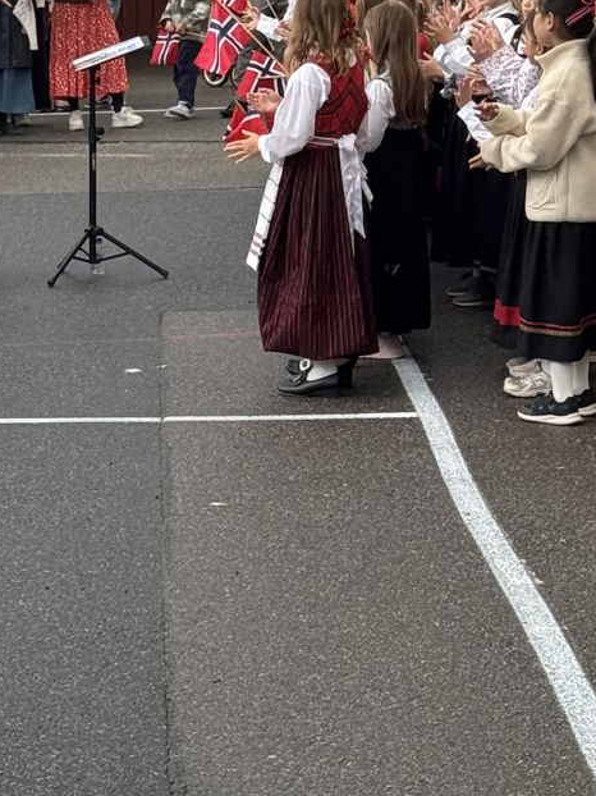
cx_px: 310
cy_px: -204
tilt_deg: +0.6
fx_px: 3216
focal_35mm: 140
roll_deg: -1.3
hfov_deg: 10.6
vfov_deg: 13.6
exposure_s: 1/1637
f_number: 1.78
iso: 64
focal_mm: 6.76
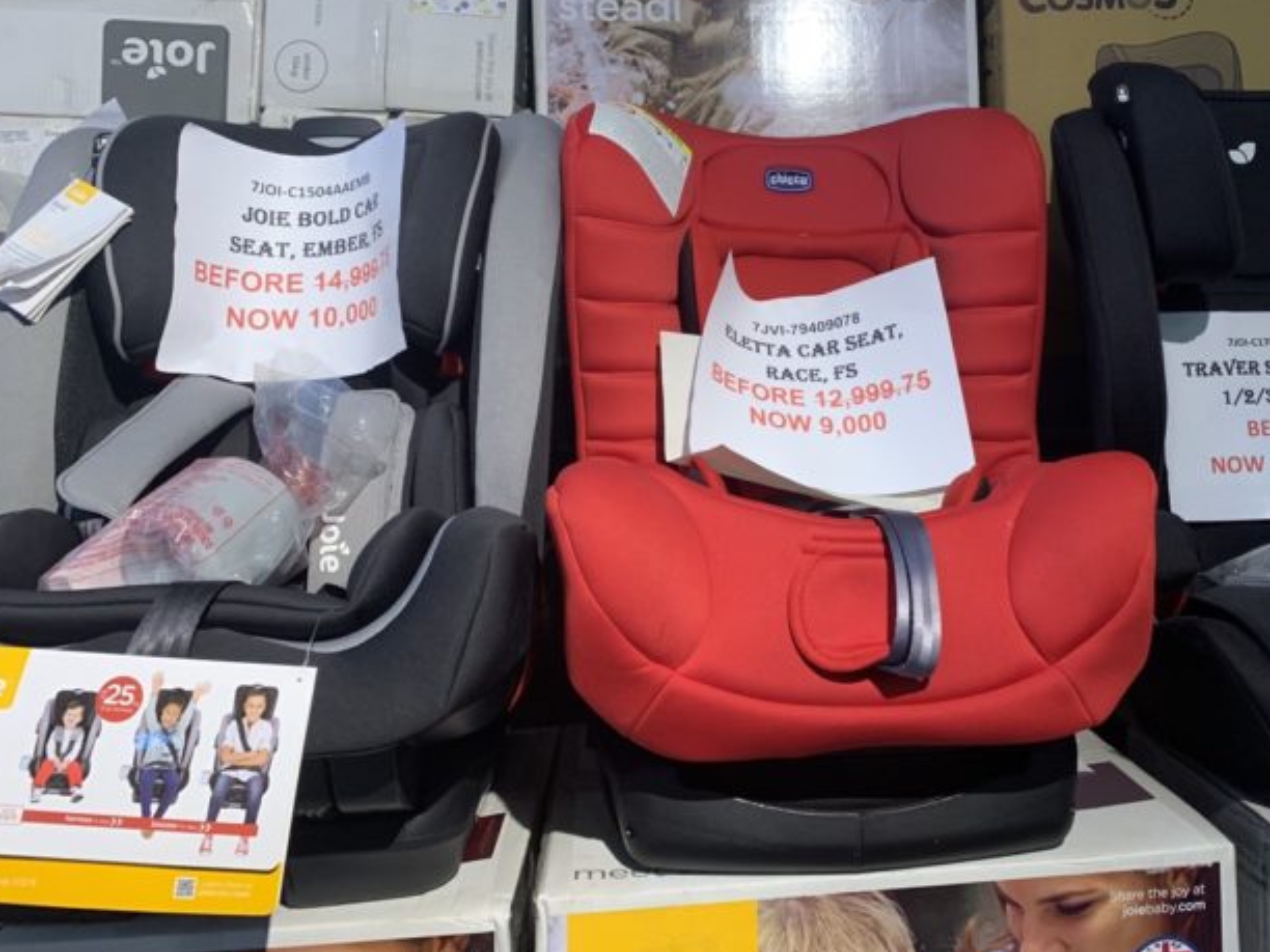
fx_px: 1247
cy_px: 344
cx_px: 799
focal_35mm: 34
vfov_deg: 41.4
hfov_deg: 53.3
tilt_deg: +2.9
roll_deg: +0.1
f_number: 1.8
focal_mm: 4.25
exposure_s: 1/60
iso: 250
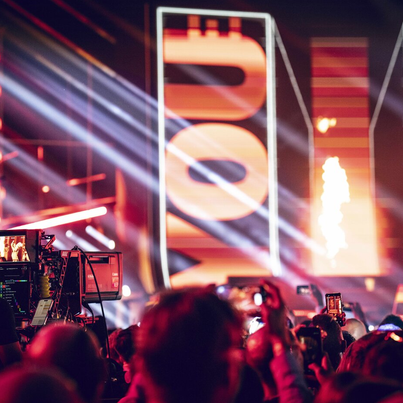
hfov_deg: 14.1
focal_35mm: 124
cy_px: 202
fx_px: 1633
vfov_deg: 14.1
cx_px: 194
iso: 3200
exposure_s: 1/400
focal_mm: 97
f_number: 2.8
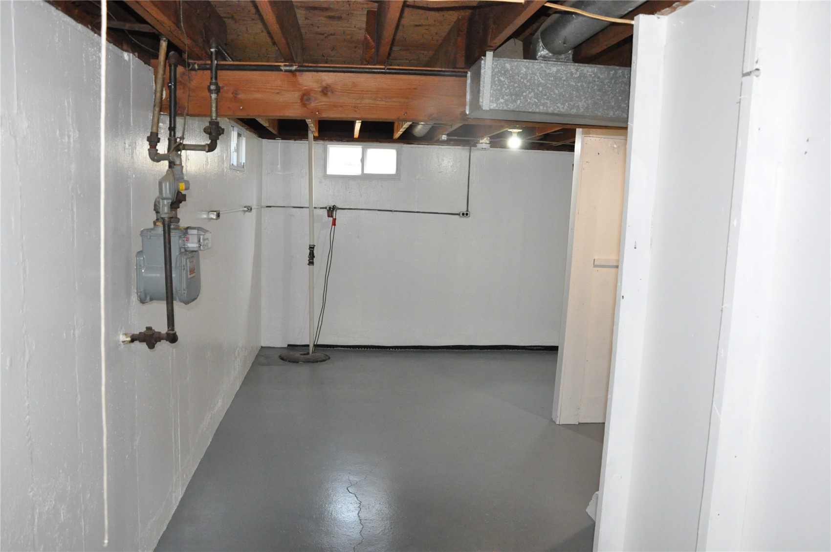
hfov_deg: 67.4
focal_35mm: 27
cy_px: 276
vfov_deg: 47.8
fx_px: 622
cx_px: 416
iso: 3200
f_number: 5.6
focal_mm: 18
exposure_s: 1/125
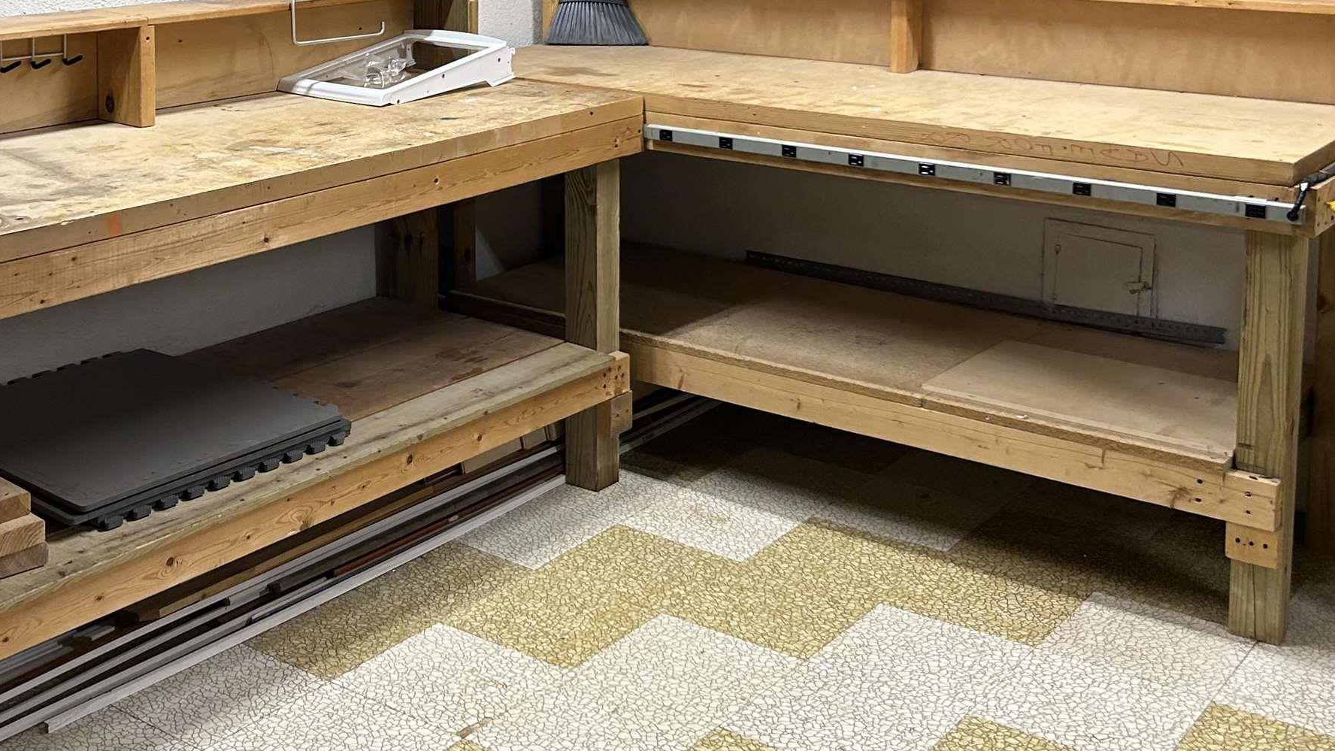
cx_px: 423
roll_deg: +0.5
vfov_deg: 23.7
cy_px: 54
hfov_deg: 41.4
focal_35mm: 49
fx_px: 1735
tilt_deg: -7.2
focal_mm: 5.7
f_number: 1.5
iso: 100
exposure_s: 1/120
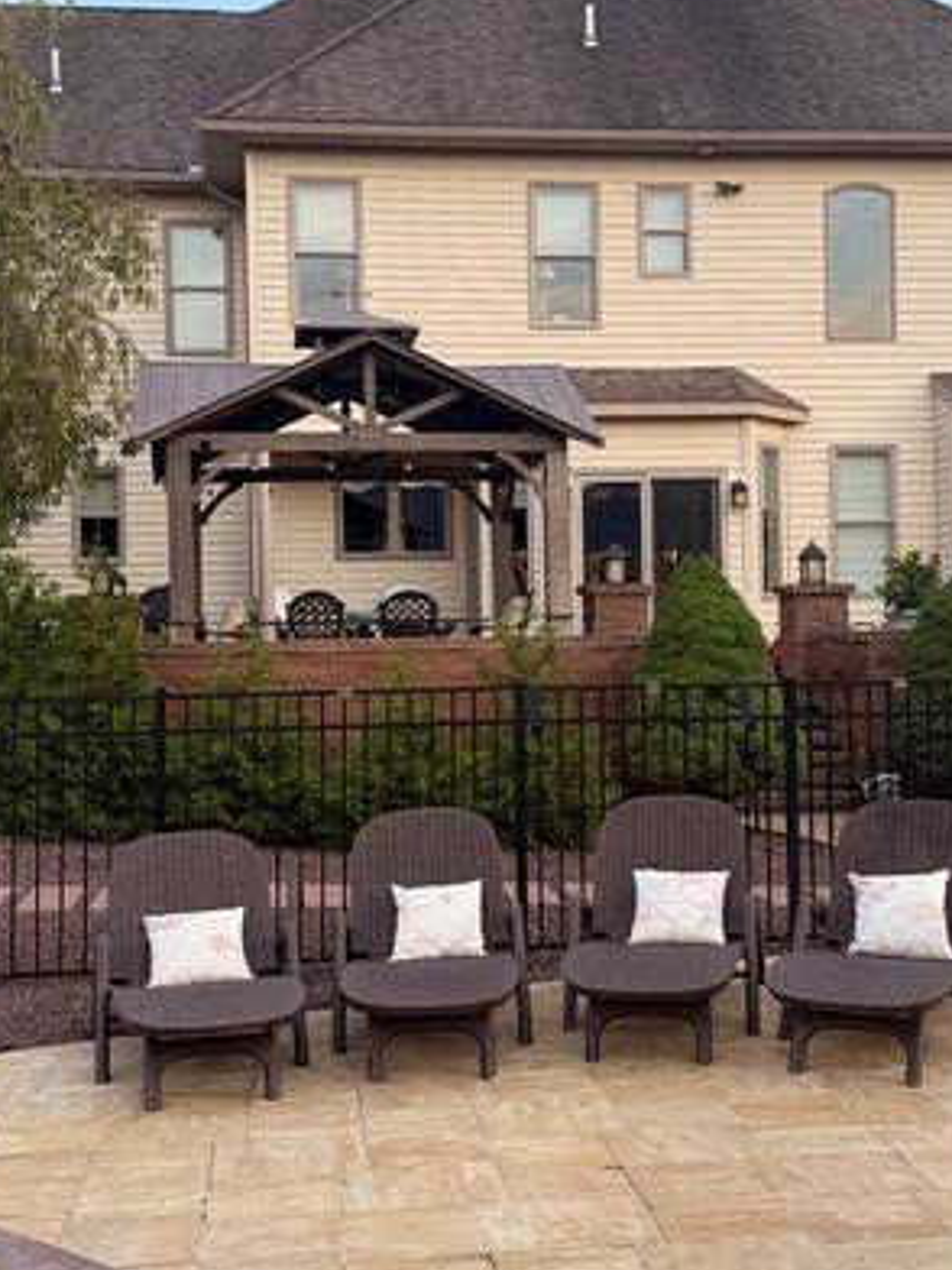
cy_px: 596
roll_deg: +0.5
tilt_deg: +1.4
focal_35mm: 47
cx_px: 476
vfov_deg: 40.4
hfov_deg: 30.9
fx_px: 1723
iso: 80
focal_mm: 6.76
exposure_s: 1/122
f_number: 1.78
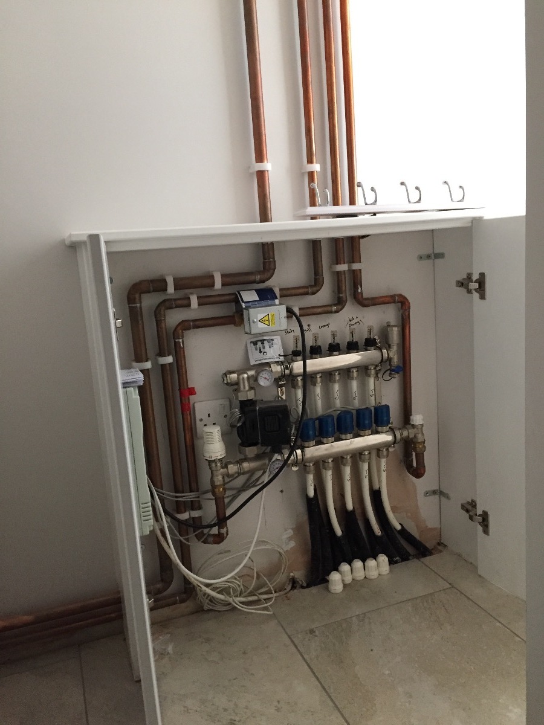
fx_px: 608
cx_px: 272
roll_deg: +4.7
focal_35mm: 29
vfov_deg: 61.7
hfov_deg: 48.2
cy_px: 362
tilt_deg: -8.0
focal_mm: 4.15
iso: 250
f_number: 2.2
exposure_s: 1/20
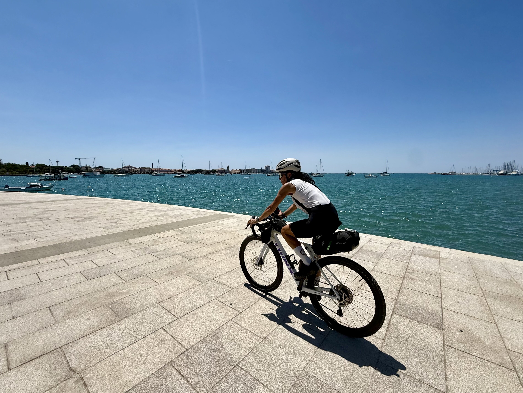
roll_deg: -1.4
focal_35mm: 14
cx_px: 262
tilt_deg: -13.0
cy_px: 196
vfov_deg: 85.7
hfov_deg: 102.1
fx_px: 212
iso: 50
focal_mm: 2.22
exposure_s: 1/4425
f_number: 2.2
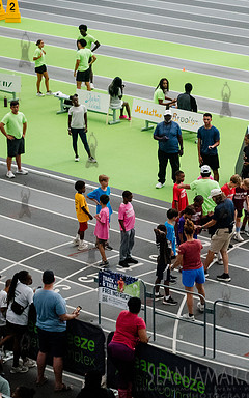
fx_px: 1488
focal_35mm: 137
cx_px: 179
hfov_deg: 9.6
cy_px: 179
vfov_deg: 15.3
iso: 6400
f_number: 3.5
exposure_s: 1/1250
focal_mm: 62
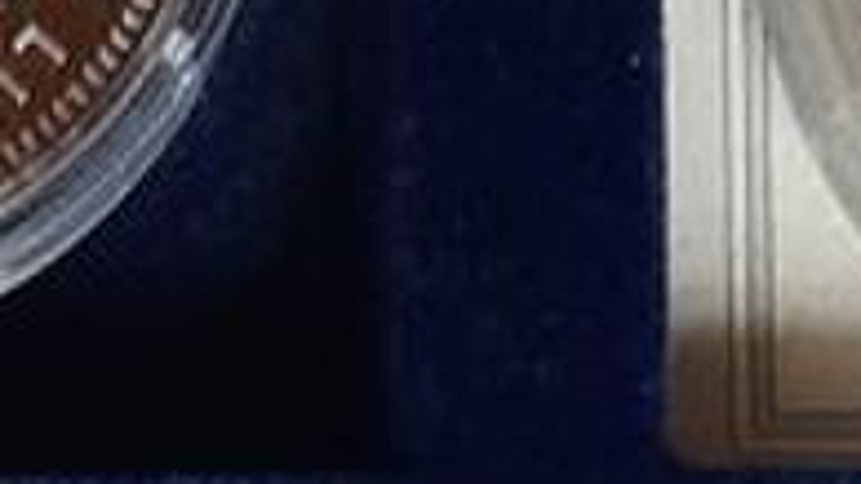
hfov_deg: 11.1
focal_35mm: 187
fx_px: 4268
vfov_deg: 5.7
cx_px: -408
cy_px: 1867
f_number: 2
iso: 320
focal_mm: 4.6
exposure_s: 1/40
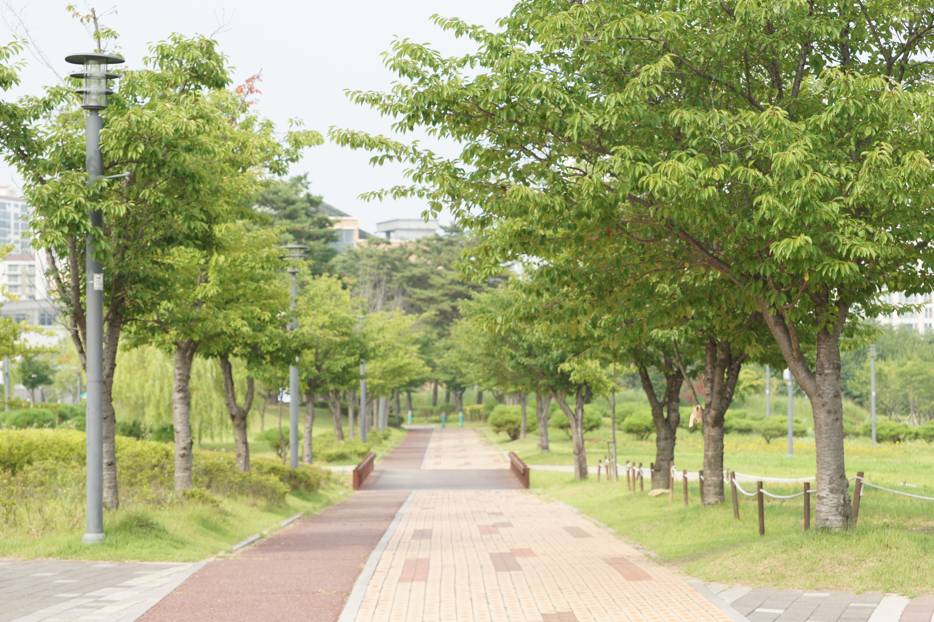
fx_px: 2334
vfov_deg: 15.2
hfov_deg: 22.6
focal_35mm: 90
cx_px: 467
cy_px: 311
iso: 200
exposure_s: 1/640
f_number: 5
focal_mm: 60
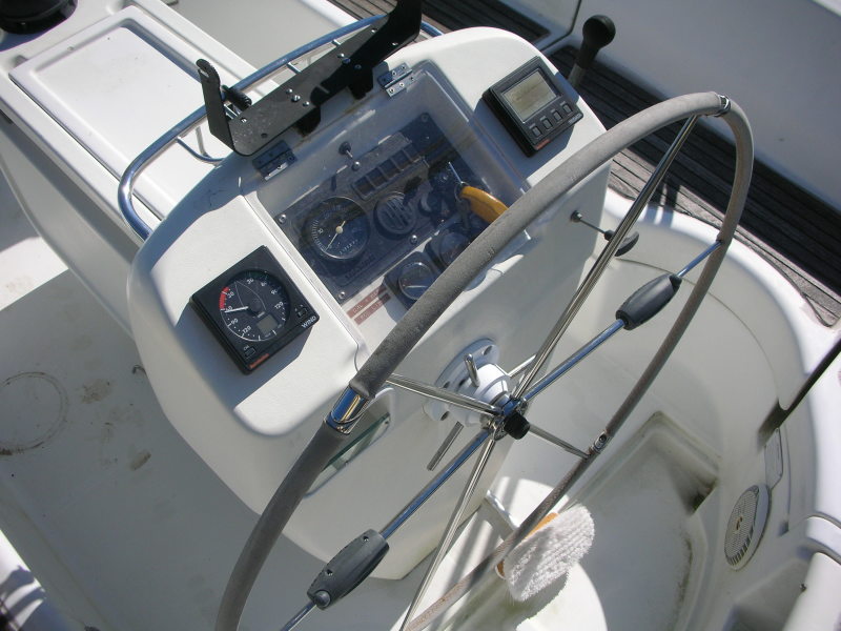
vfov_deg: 40.7
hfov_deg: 52.6
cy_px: 316
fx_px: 850
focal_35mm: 35
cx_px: 420
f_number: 8.5
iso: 50
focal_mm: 5.8
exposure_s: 1/161
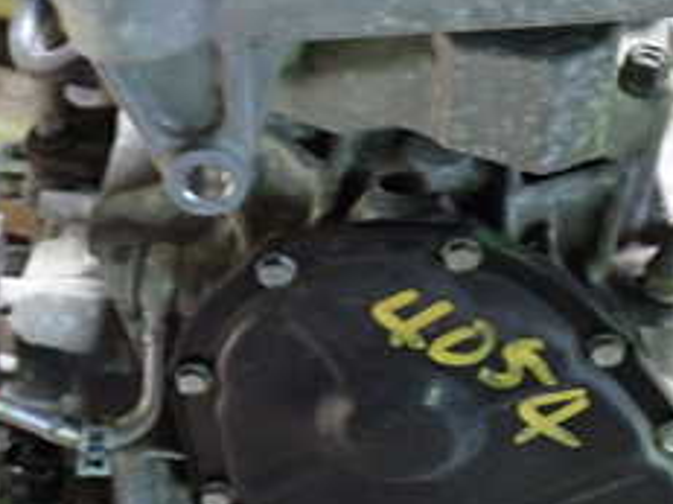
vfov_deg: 18.8
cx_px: 373
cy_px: 175
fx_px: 1516
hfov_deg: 25.0
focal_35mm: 78
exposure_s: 1/30
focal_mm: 5.4
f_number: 2.3
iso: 320
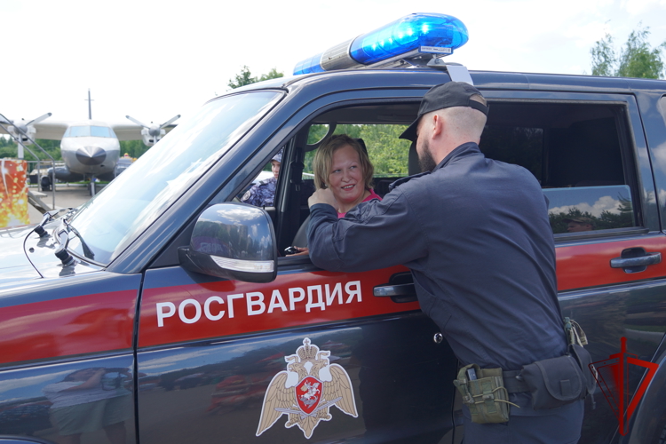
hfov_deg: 57.2
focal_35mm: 33
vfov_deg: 40.0
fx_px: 610
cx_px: 333
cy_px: 222
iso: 100
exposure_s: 1/200
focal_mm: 22
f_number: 4
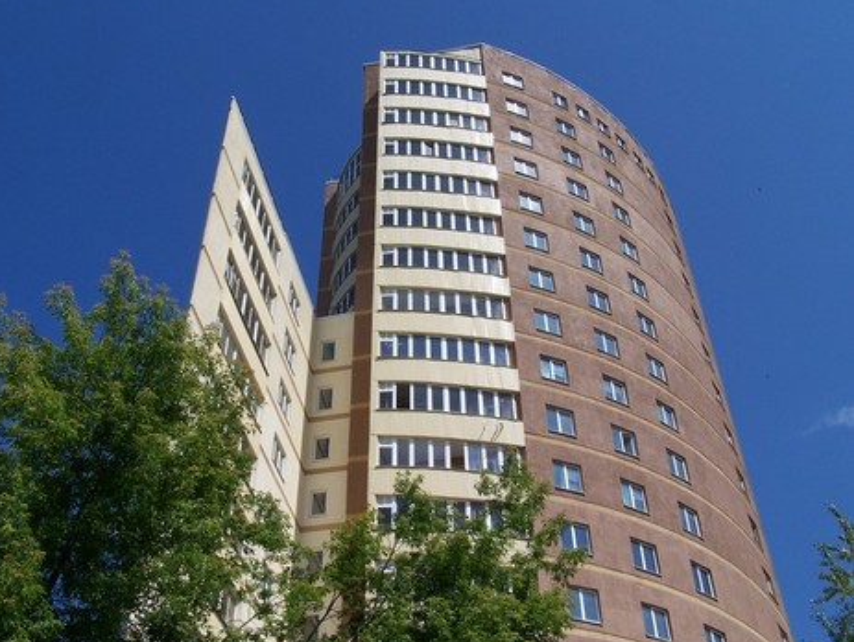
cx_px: 395
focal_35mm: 41
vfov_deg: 35.2
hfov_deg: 45.7
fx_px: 1012
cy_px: 327
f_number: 5.6
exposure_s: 1/500
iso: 80
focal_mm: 6.3
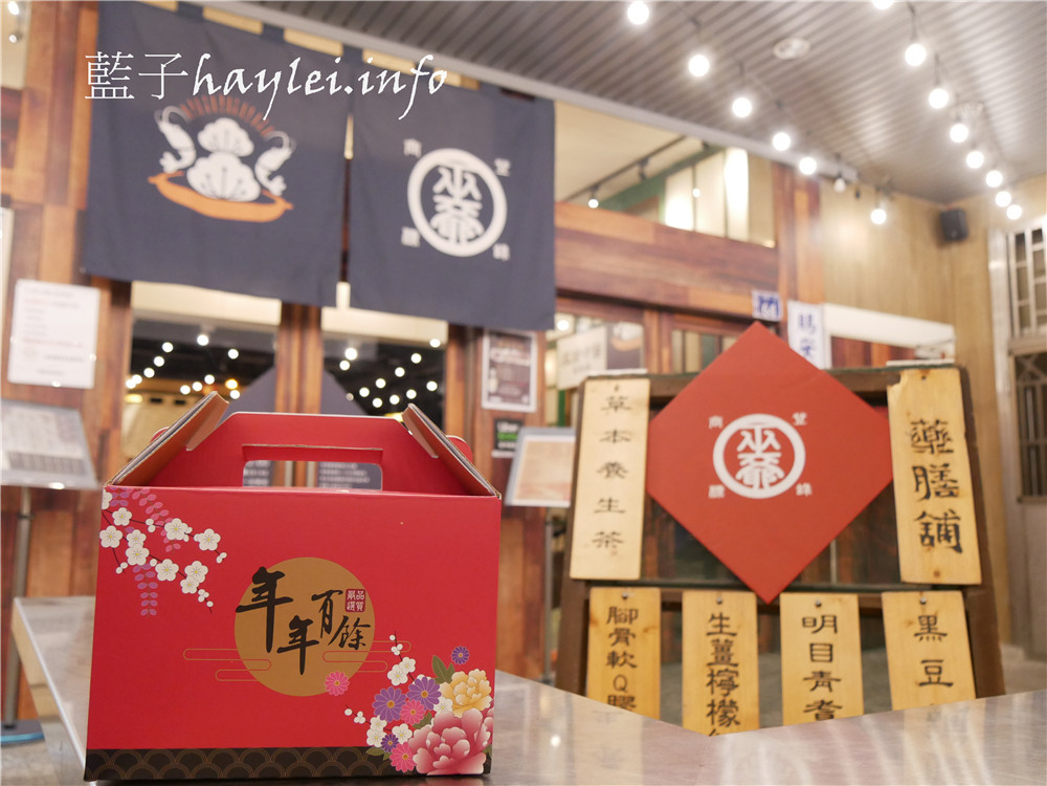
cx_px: 524
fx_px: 907
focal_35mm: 30
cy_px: 393
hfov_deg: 60.0
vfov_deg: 46.8
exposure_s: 1/60
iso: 1600
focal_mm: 15
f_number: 3.6
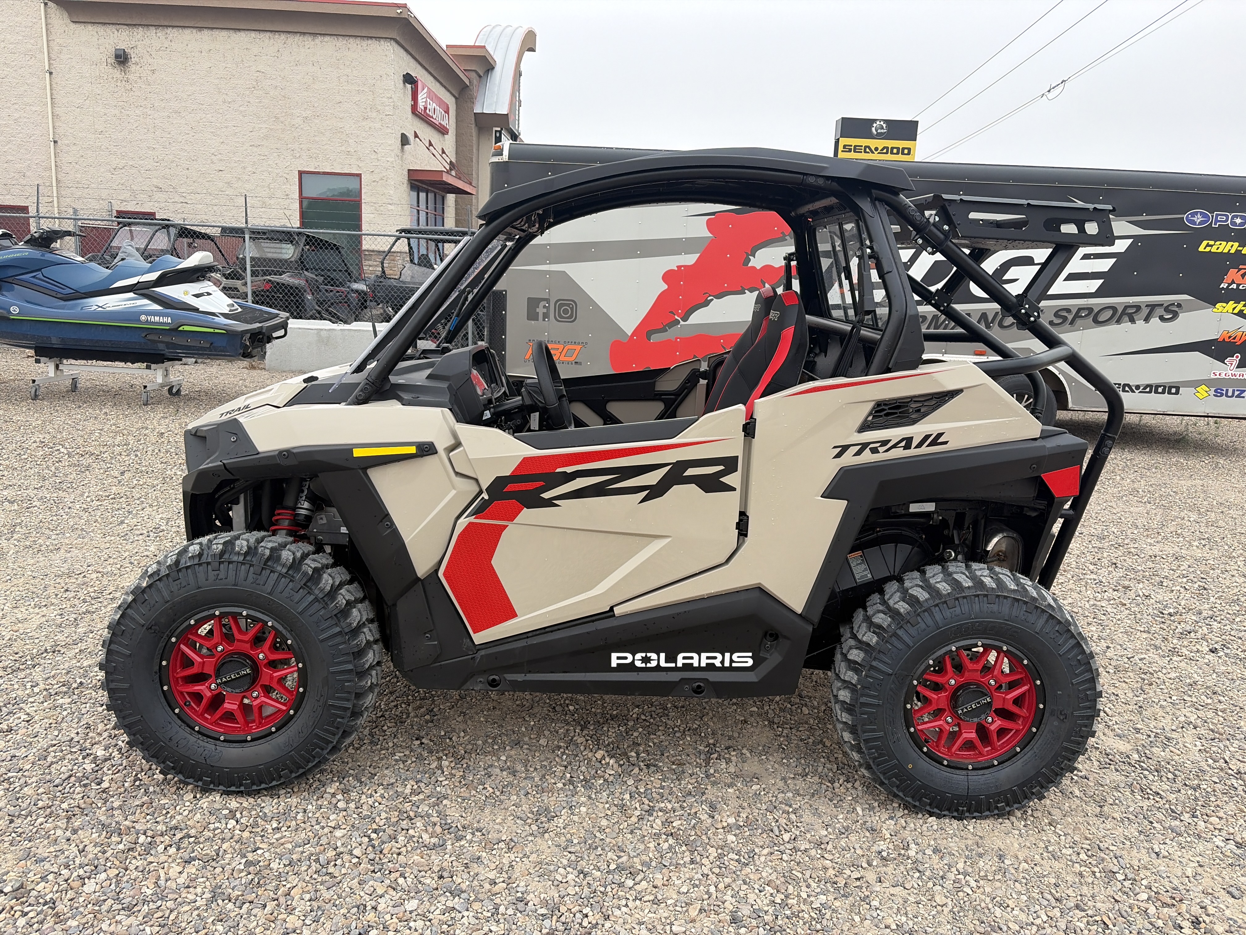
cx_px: 623
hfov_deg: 67.3
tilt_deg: -11.1
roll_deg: -2.5
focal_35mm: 26
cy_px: 468
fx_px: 936
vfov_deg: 53.1
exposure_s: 1/1081
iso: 50
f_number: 1.6
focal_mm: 5.96
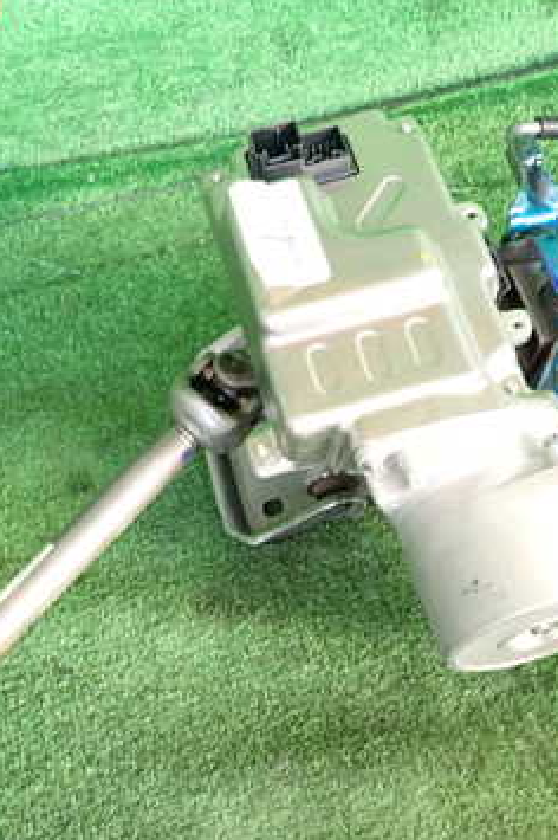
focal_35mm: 44
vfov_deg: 44.3
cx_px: 279
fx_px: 1025
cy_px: 506
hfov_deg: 30.5
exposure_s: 1/40
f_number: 2
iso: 200
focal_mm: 4.5
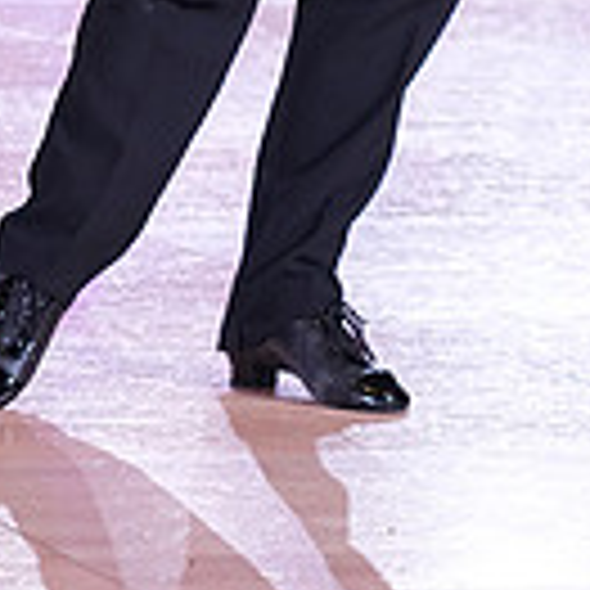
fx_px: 5206
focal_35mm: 270
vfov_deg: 6.4
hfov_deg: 6.5
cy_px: -446
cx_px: 47
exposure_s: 1/250
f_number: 4.5
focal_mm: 72
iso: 2000
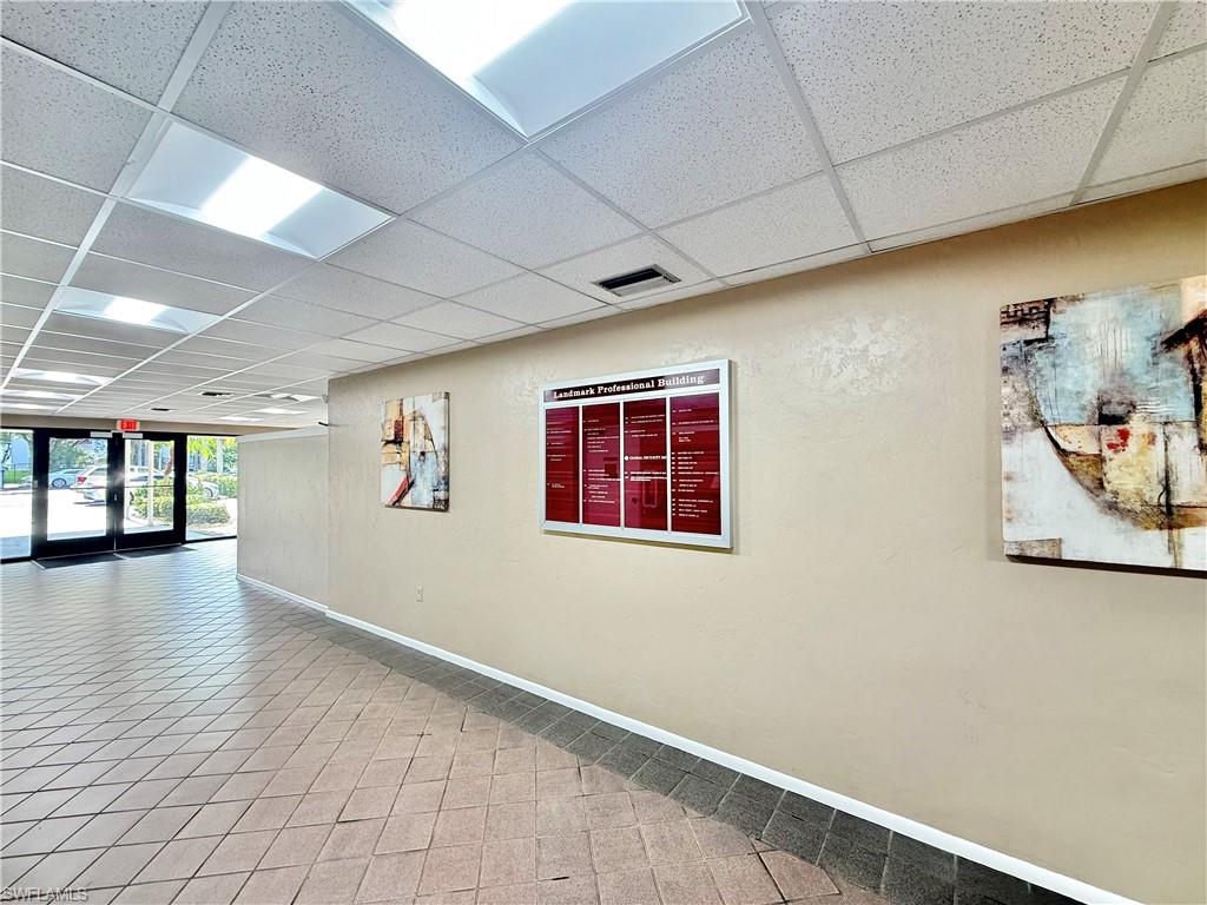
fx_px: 488
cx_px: 604
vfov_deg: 85.7
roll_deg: +0.7
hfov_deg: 102.1
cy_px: 452
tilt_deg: +1.4
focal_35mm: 14
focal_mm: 2.22
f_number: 2.2
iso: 160
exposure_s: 1/60
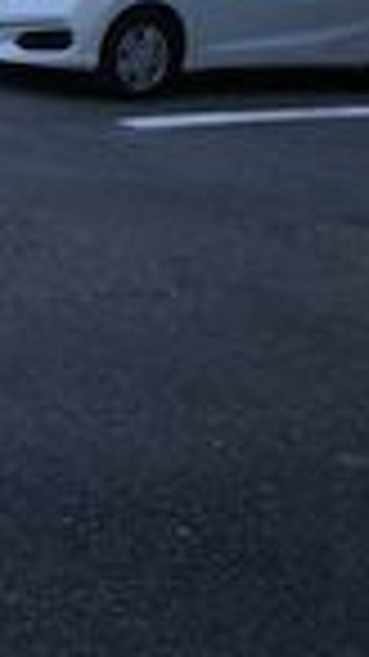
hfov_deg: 10.8
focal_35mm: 86
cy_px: -36
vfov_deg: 23.5
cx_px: -648
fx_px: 1498
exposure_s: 1/160
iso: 200
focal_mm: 16
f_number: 7.1
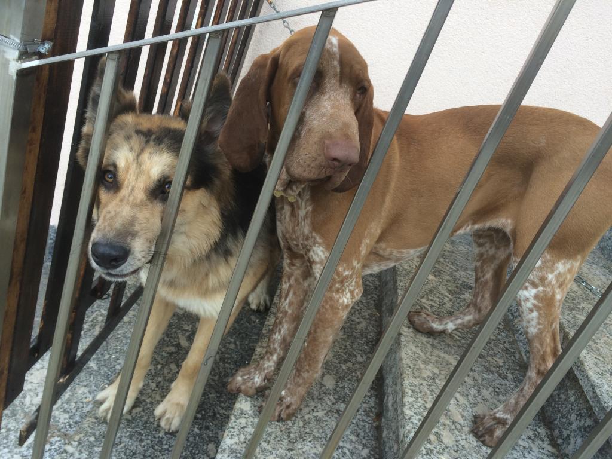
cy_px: 230
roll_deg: -21.7
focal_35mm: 29
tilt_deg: -24.6
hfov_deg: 61.7
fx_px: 513
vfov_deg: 48.2
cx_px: 306
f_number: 2.2
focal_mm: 4.15
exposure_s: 1/134
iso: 32
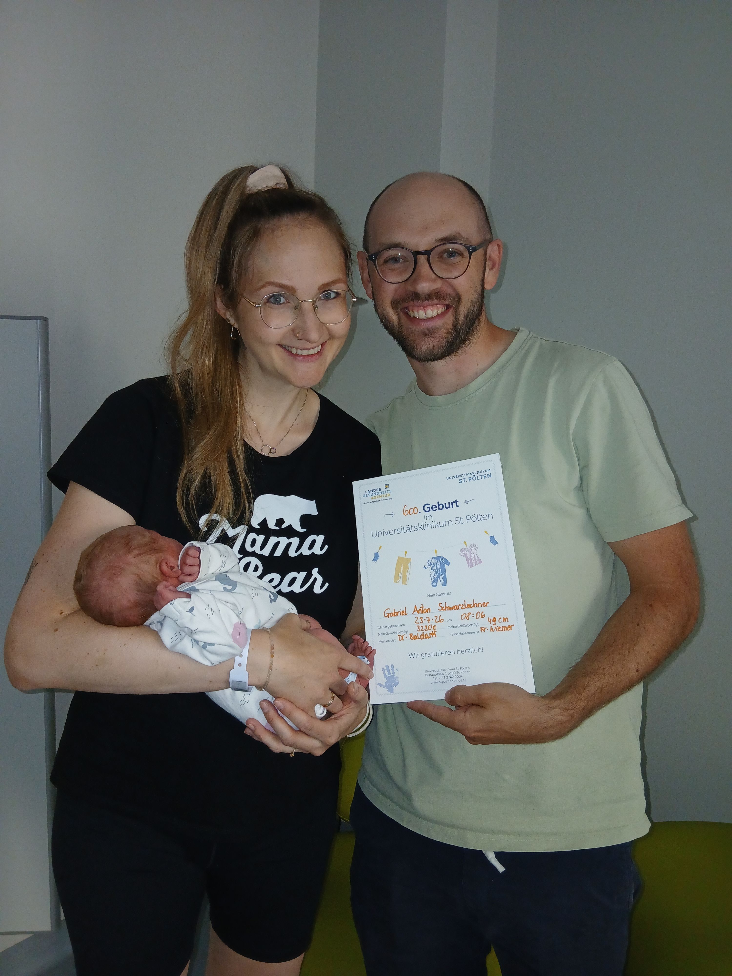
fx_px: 733
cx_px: 366
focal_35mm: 26
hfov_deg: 53.1
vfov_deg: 67.3
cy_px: 488
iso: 160
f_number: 1.8
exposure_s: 1/50
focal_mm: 3.98
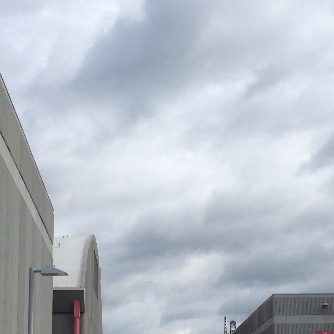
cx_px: 219
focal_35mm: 83
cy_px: 264
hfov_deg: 20.8
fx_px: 906
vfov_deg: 20.7
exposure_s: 1/2584
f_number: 2.4
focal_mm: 4.12
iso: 50
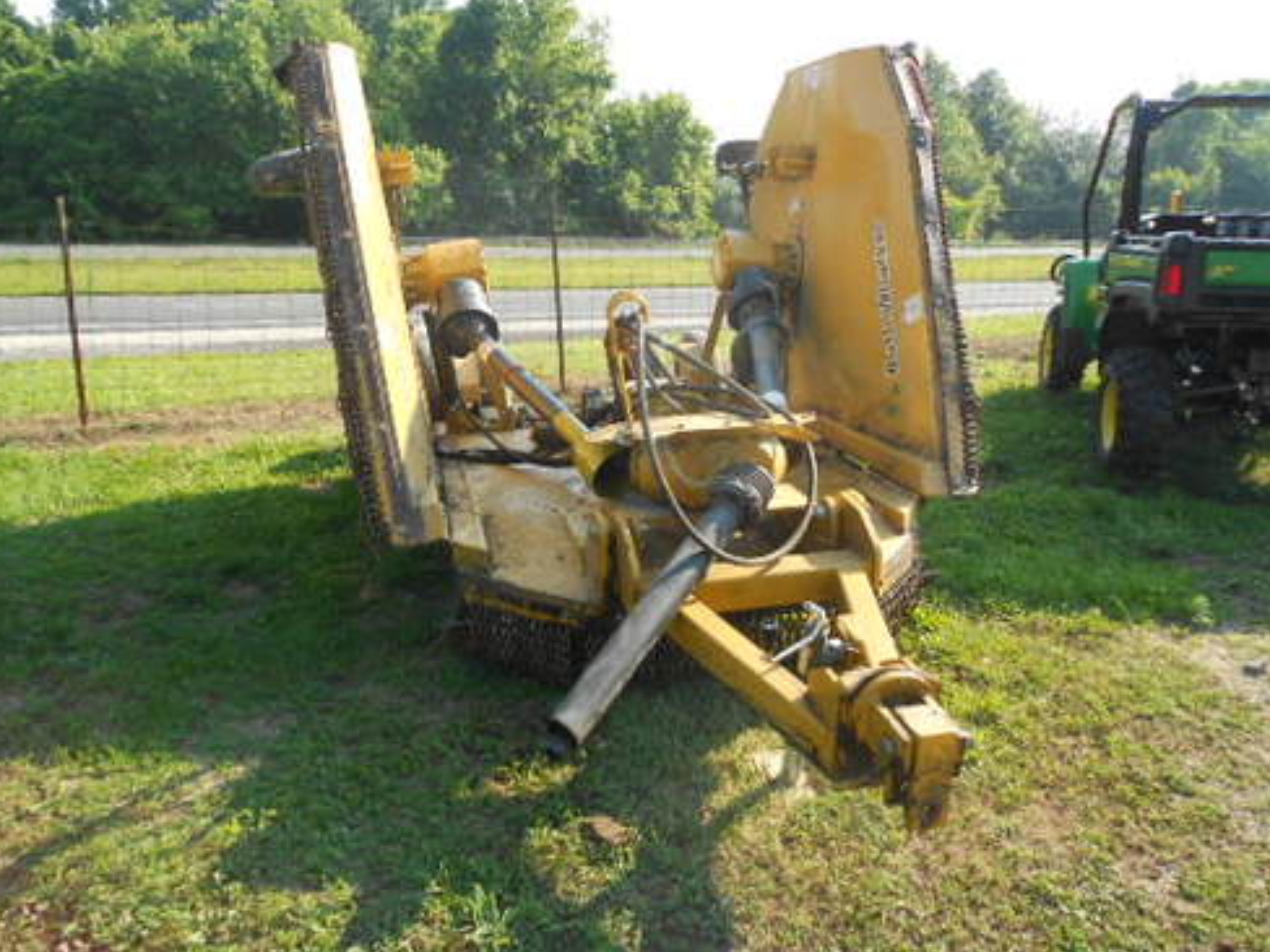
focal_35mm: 29
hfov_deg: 61.7
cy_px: 442
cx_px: 651
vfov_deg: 48.2
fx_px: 1064
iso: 80
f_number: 3.2
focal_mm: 4.6
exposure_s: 1/320
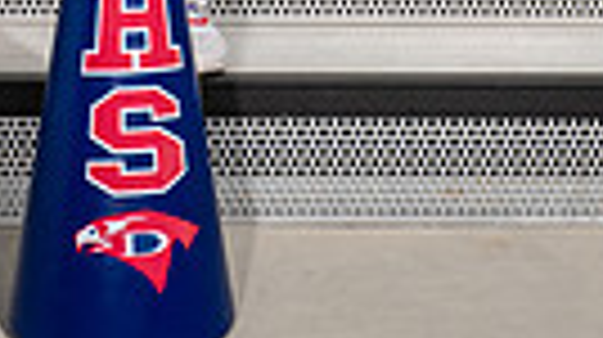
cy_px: -554
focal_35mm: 176
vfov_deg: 6.4
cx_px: 194
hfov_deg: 12.2
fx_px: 2811
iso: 200
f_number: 7.1
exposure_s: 1/320
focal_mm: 50
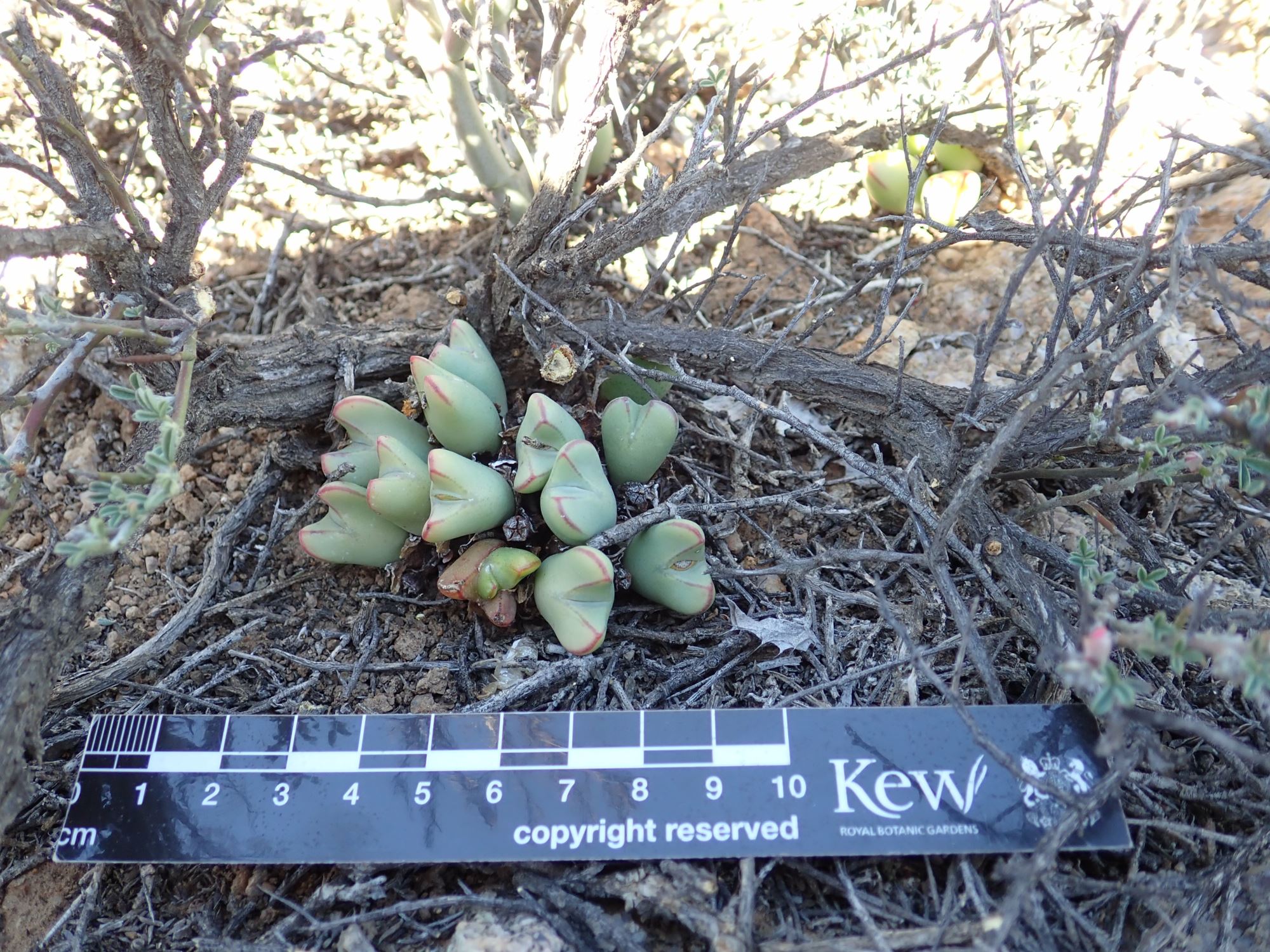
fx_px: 1101
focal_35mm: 30
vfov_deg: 46.8
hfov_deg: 60.0
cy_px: 476
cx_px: 635
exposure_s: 1/125
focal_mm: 5.5
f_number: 2.3
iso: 125
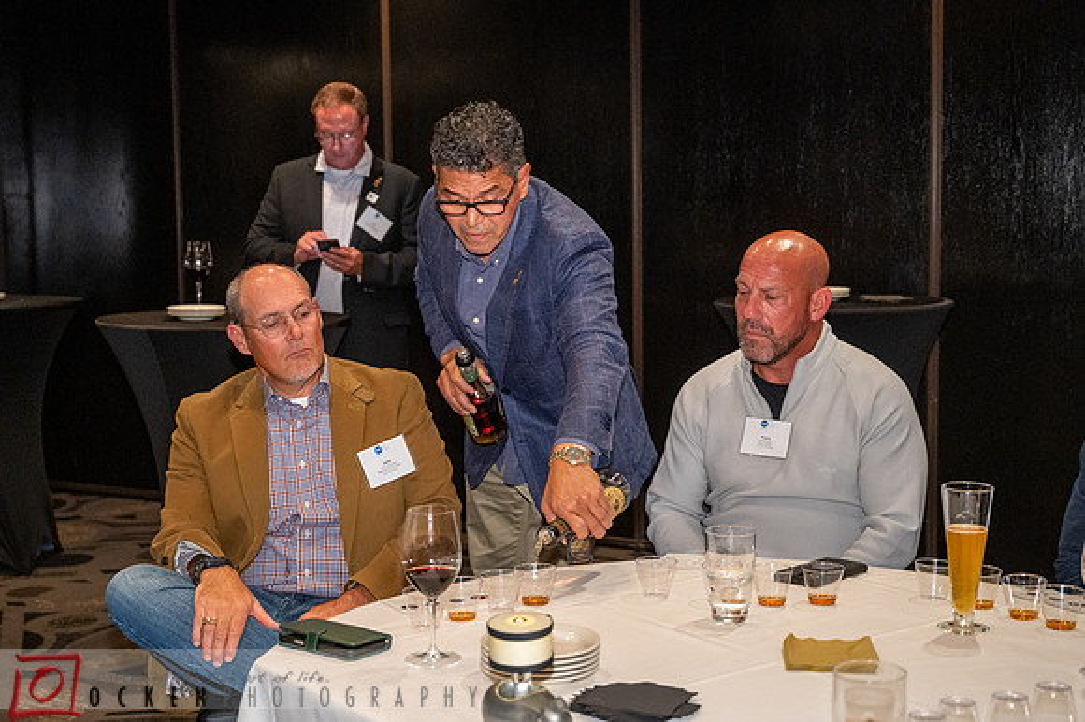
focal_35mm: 49
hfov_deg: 40.4
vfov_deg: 27.5
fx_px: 1476
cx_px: 542
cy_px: 361
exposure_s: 1/60
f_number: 4
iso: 5000
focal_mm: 49
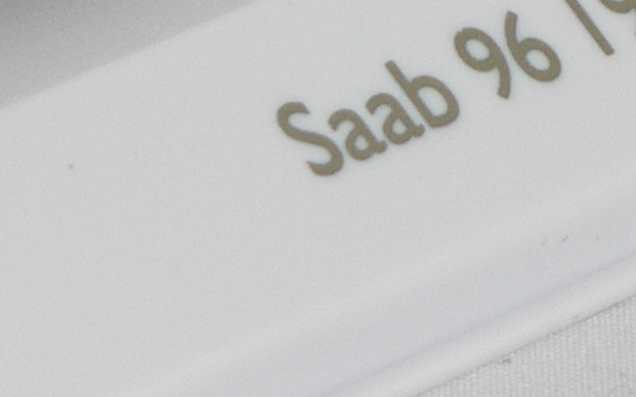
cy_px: -398
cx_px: 63
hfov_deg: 3.1
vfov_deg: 2.0
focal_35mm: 671
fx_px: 11628
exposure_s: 1/80
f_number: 3.6
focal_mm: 21.2
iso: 80
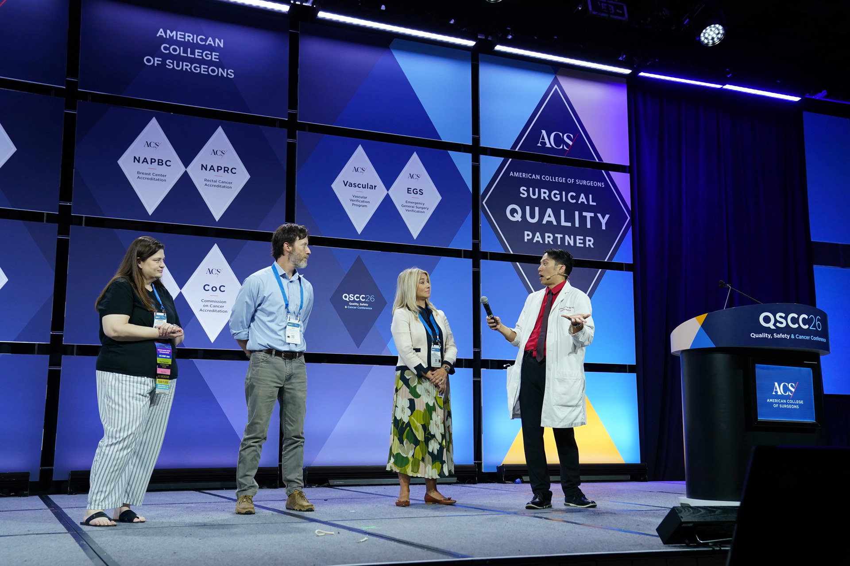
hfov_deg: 49.6
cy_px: 283
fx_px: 921
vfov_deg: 34.2
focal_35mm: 39
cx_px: 425
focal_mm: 39
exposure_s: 1/200
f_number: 4
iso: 1600
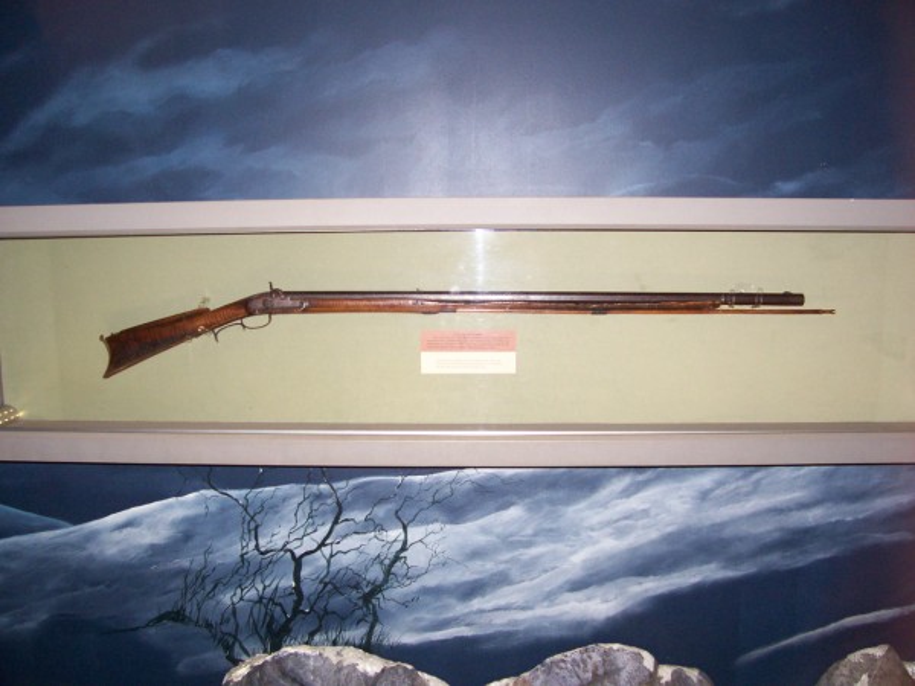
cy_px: 343
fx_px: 899
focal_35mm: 34
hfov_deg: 54.0
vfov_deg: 41.8
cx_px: 458
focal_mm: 5.6
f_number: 2.7
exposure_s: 1/64
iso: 160
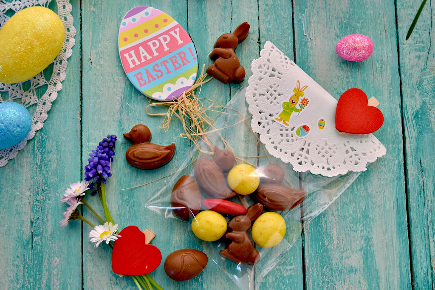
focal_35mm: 54
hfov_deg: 36.9
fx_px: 652
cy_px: 145
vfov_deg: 25.0
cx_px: 218
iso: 100
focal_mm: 36
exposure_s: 1/125
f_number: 4.8
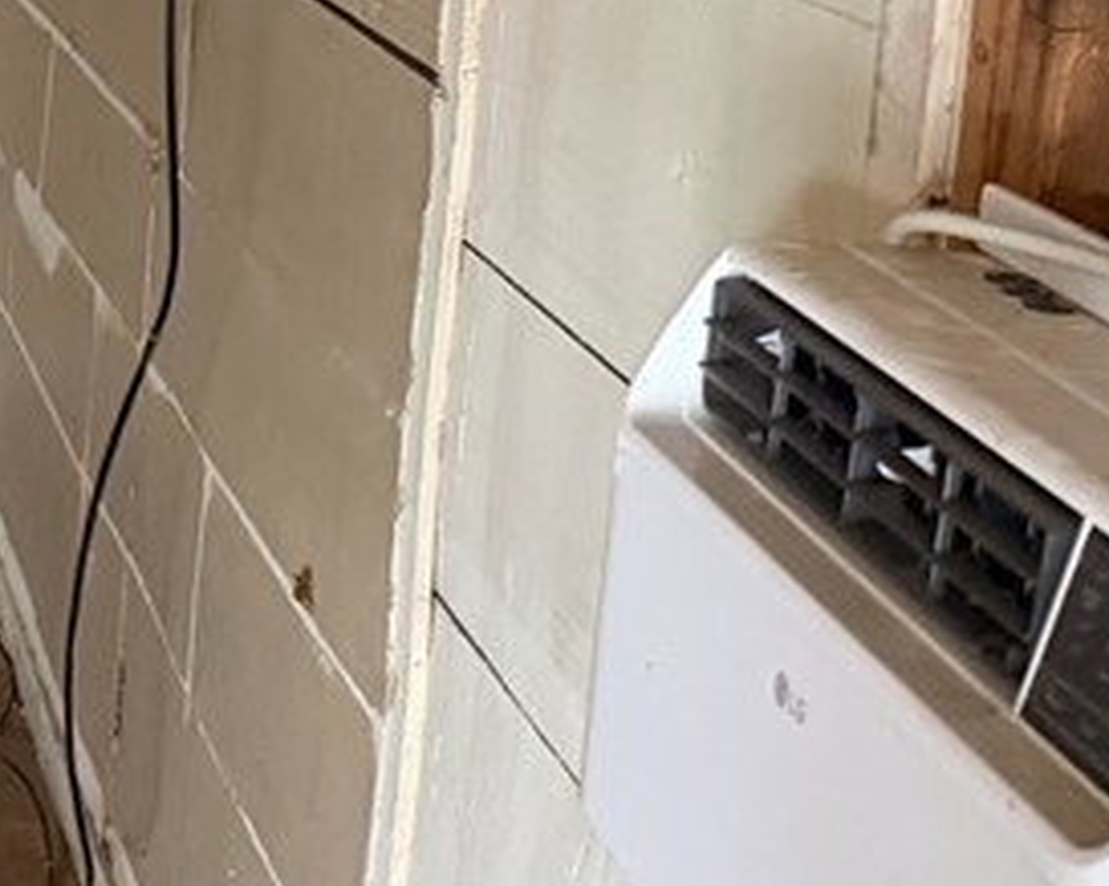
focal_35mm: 88
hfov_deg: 17.5
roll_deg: -1.6
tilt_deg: -6.4
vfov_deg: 16.7
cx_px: -914
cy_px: -175
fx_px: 2886
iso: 1000
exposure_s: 1/35
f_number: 1.78
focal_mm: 6.76
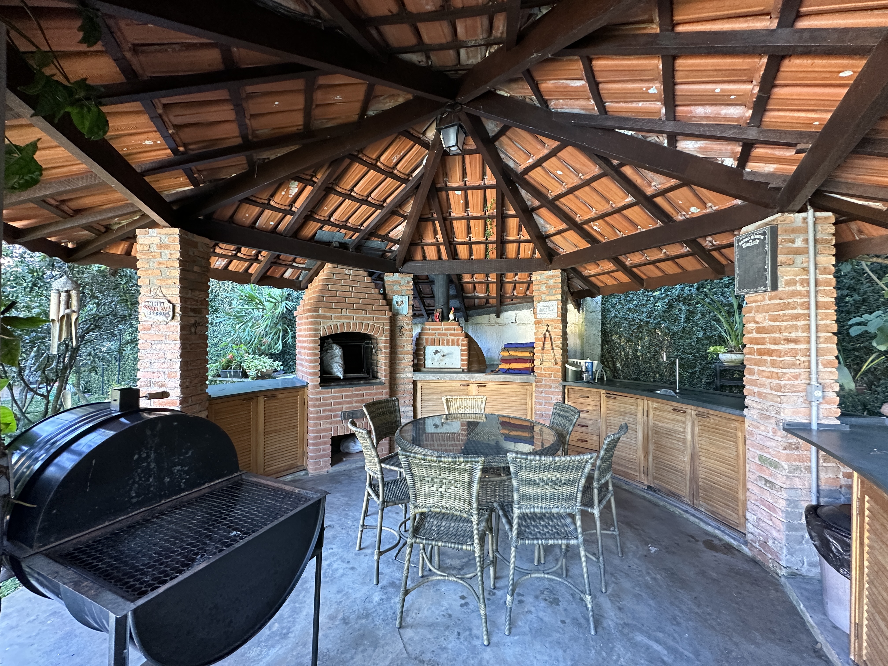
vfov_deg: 85.7
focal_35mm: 14
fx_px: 359
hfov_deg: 102.1
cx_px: 444
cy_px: 333
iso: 320
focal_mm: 2.22
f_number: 2.2
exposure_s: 1/72
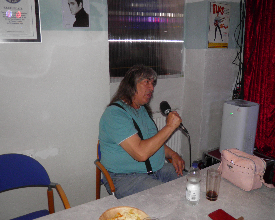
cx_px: 137
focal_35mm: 30
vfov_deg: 48.5
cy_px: 112
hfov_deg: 58.8
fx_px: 244
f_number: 2.8
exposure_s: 1/30
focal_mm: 4.9
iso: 100
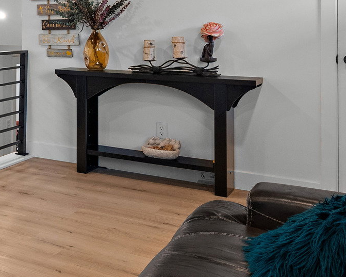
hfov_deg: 27.0
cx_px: -112
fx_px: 591
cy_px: 15
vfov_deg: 25.3
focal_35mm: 58
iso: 500
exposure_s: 1/5
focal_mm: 16.5
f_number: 8
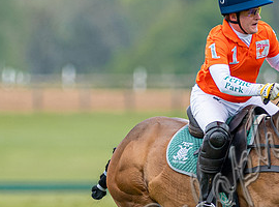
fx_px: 11057
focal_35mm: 1378
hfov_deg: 1.4
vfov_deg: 1.1
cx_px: 165
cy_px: 200
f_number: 2.8
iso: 320
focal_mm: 300
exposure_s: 1/2000
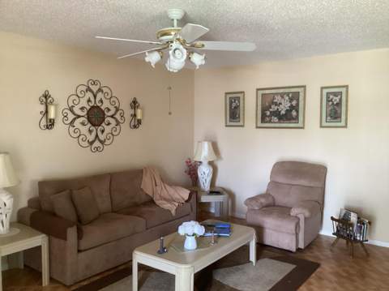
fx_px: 348
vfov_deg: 45.4
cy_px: 146
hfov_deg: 58.4
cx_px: 194
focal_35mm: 31
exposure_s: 1/60
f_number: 2.4
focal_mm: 3.3
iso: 400
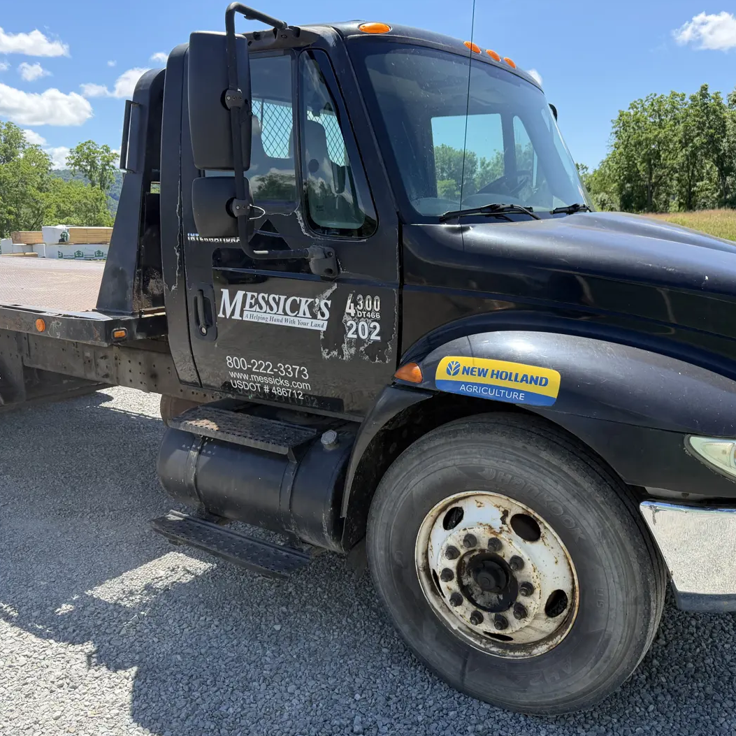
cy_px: 370
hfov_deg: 55.6
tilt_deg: -10.9
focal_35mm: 29
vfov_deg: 55.6
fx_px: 698
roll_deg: +1.0
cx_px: 382
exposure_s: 1/1727
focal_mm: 6.76
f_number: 1.78
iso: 100
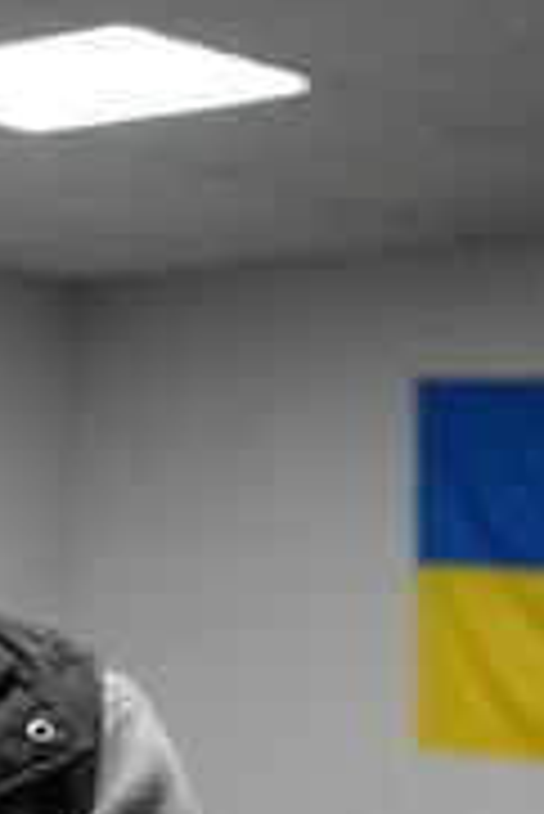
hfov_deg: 11.3
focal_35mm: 117
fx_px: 2647
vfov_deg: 17.5
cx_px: -265
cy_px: 510
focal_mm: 53
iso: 1000
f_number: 5
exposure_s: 1/50
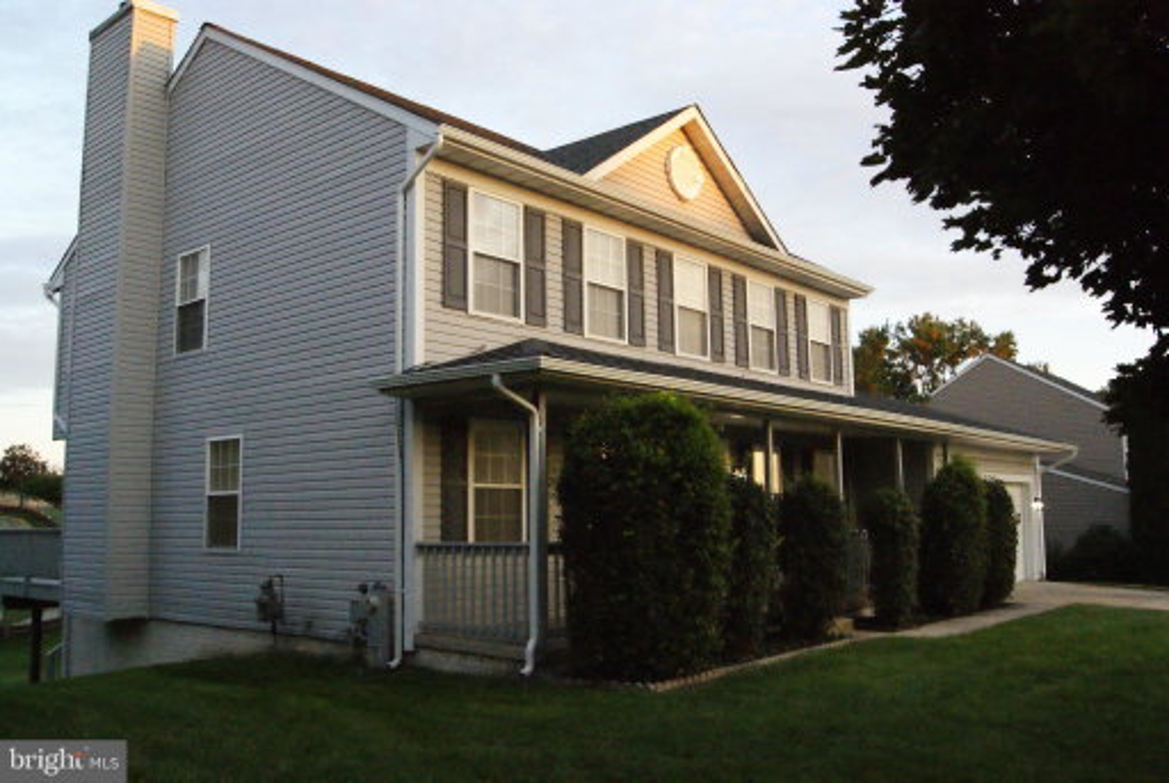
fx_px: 976
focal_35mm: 30
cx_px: 584
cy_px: 392
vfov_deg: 43.7
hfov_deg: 61.9
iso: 3200
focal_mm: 20
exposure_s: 1/200
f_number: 10
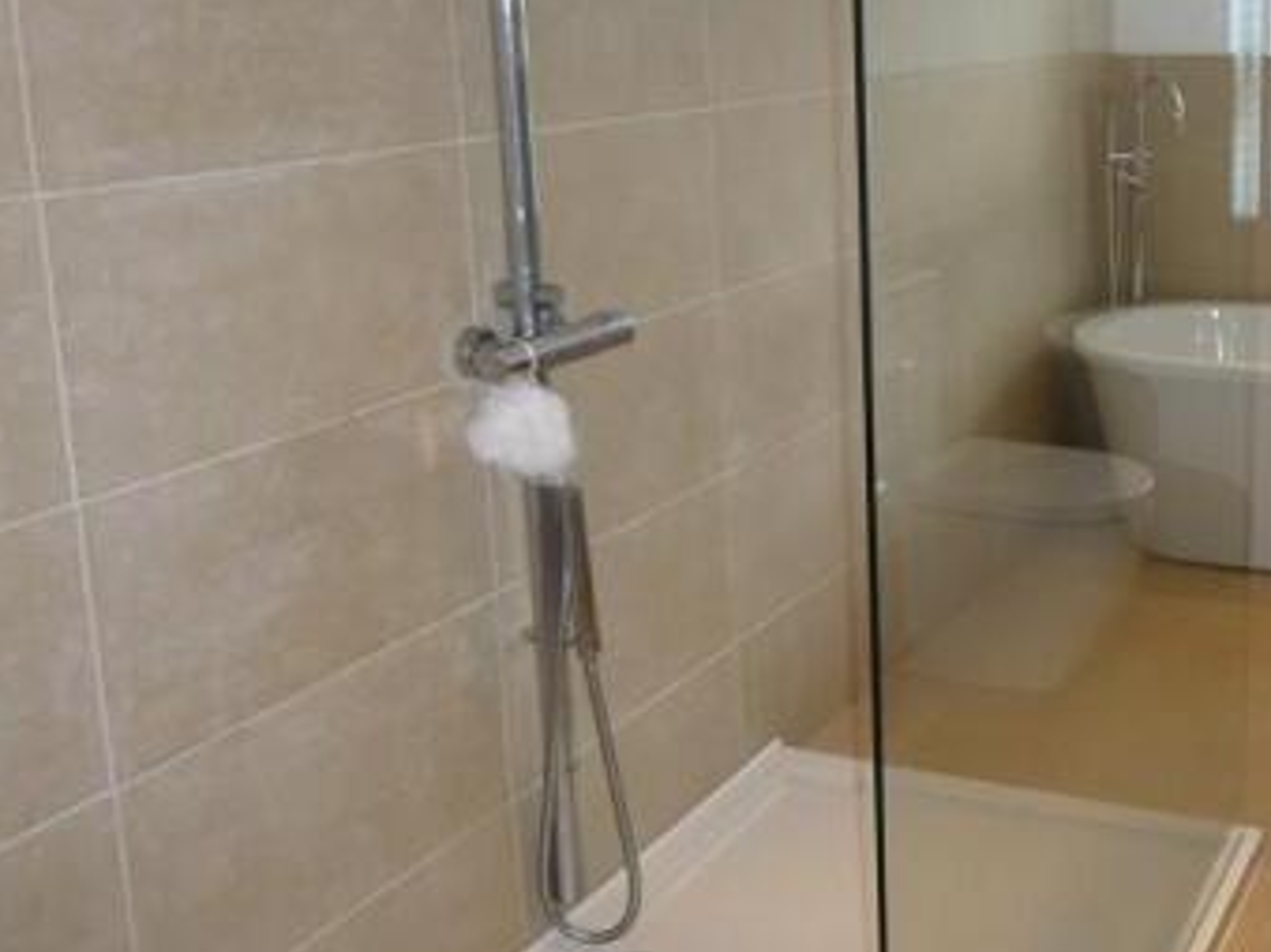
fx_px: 1578
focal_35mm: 43
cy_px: 332
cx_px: 992
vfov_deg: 33.3
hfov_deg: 42.2
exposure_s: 1/60
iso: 250
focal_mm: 4.5
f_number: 3.1
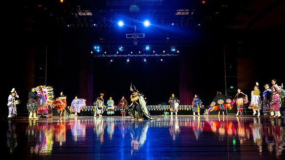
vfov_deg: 35.5
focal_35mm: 33
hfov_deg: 59.3
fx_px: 250
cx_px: 139
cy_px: 90
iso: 28800
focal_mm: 30
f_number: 4
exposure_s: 1/250
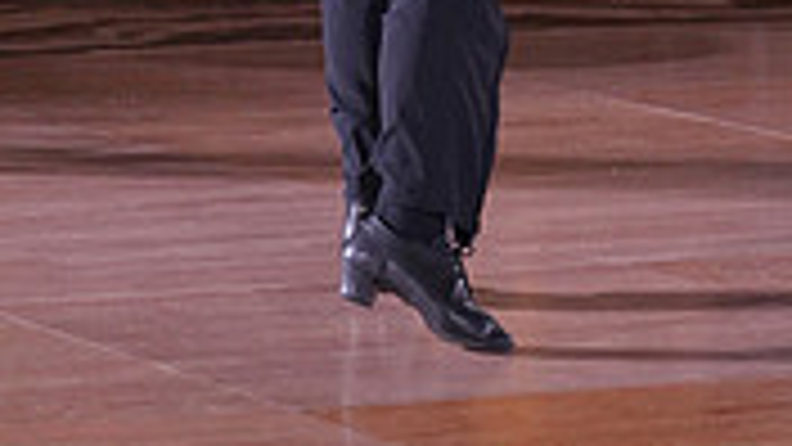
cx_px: -65
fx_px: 6468
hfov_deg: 7.0
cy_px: -378
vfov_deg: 3.9
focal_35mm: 308
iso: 2000
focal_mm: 89
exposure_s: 1/400
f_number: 4
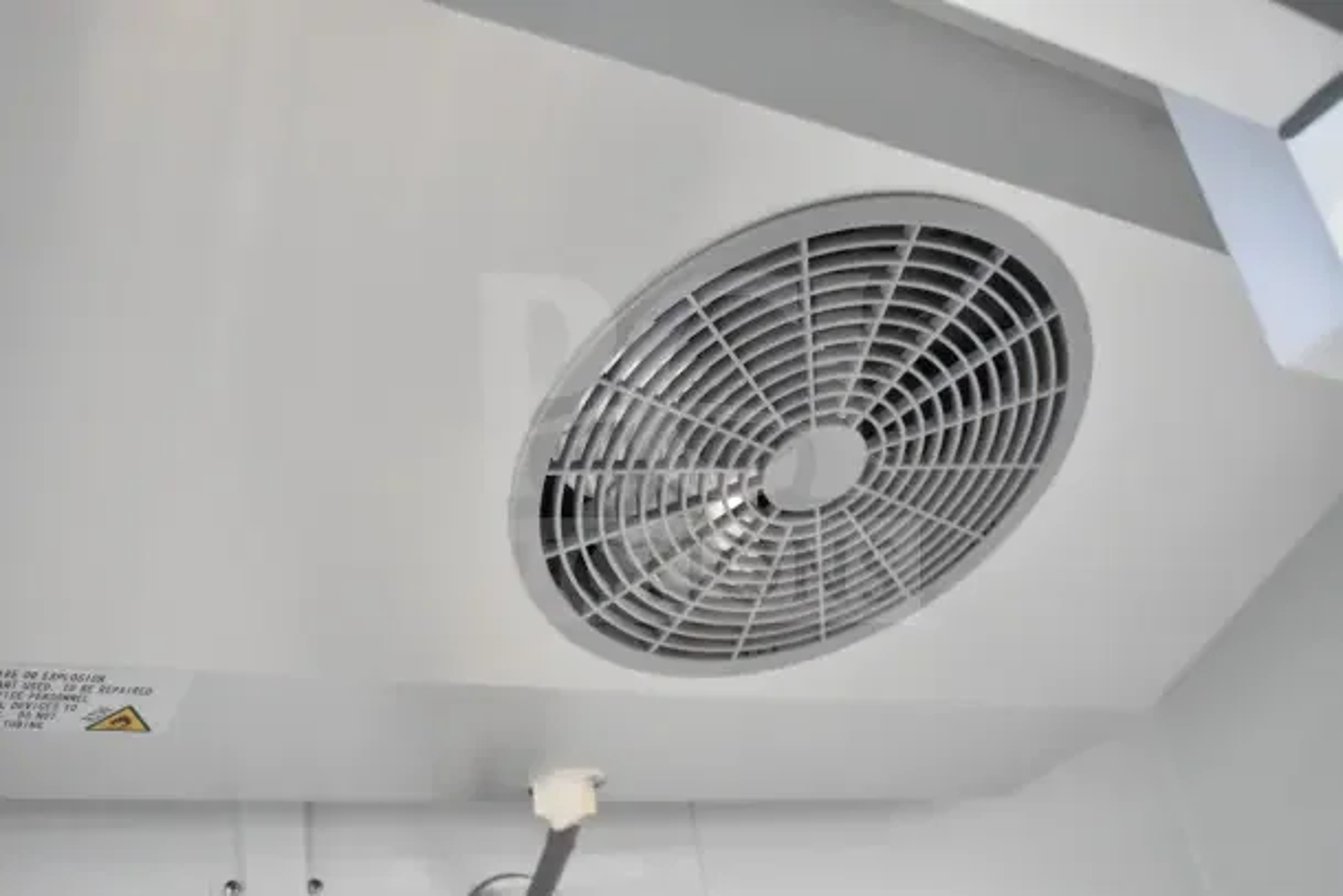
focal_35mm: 38
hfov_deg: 51.3
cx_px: 672
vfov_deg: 35.5
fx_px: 1399
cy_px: 448
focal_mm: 25
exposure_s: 1/80
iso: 6400
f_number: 4.5
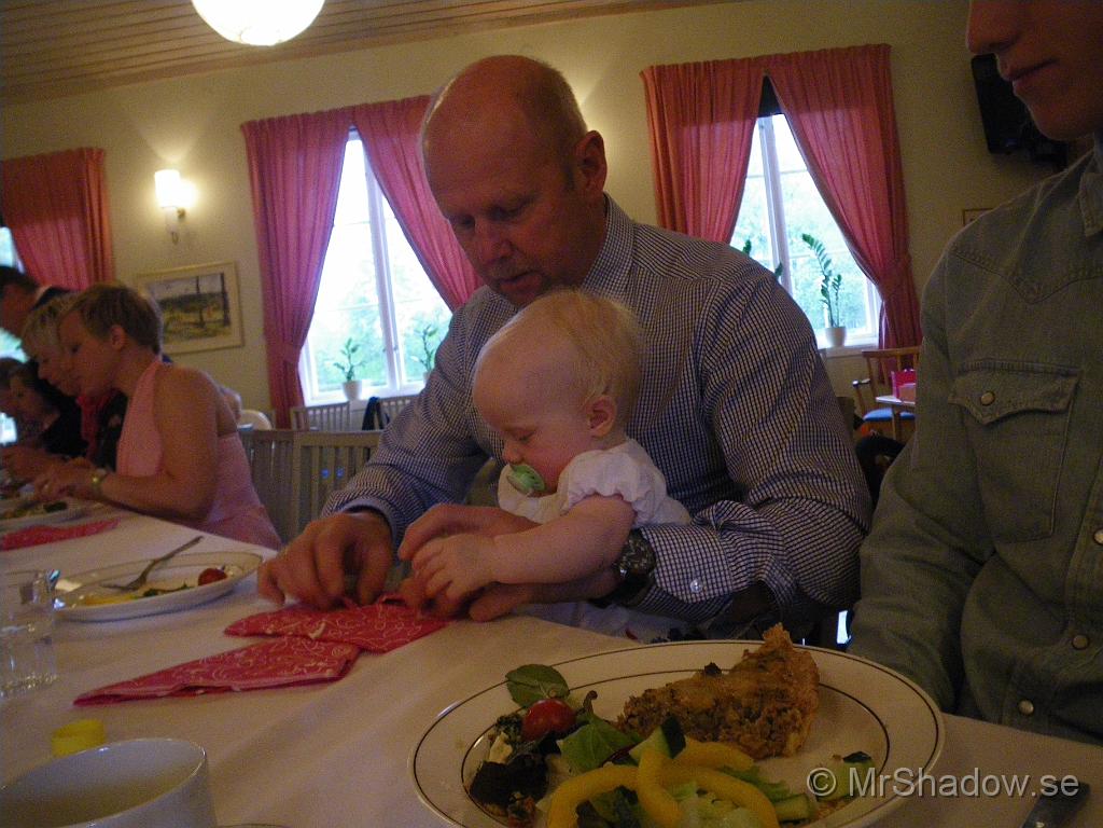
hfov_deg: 63.4
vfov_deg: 49.7
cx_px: 552
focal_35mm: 28
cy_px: 414
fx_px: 892
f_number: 3.5
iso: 400
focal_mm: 5
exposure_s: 1/25
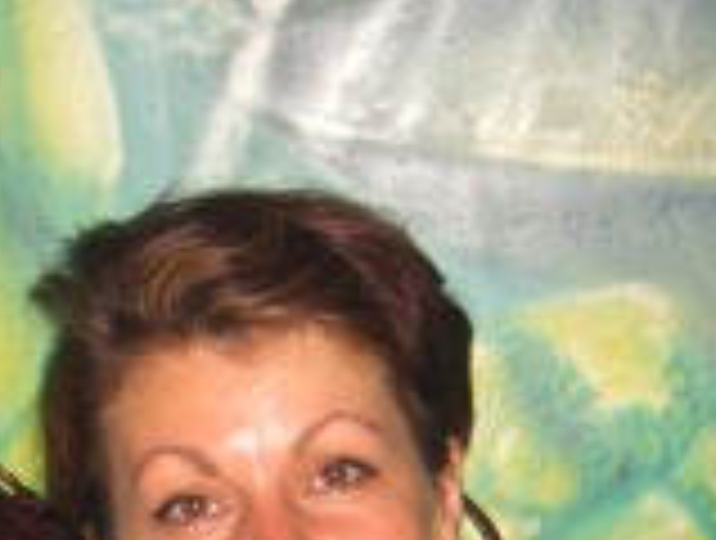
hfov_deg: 13.7
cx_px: 234
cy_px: 864
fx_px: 2965
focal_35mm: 143
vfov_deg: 10.0
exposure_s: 1/60
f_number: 2.8
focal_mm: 7.9
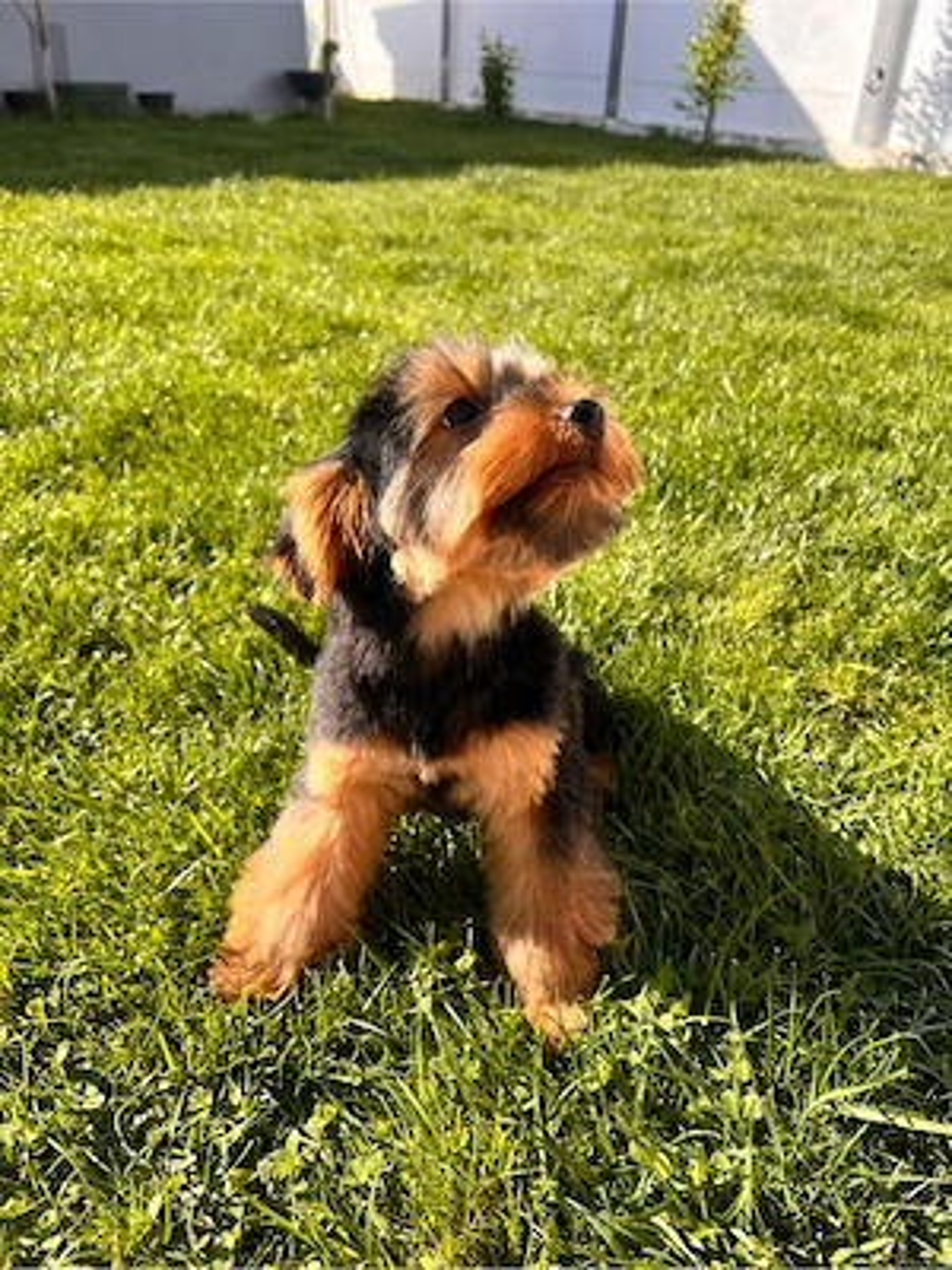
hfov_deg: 53.1
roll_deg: -0.9
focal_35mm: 26
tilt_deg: -29.8
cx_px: 476
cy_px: 635
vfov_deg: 67.3
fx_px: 953
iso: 50
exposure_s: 1/1089
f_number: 1.5
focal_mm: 5.7
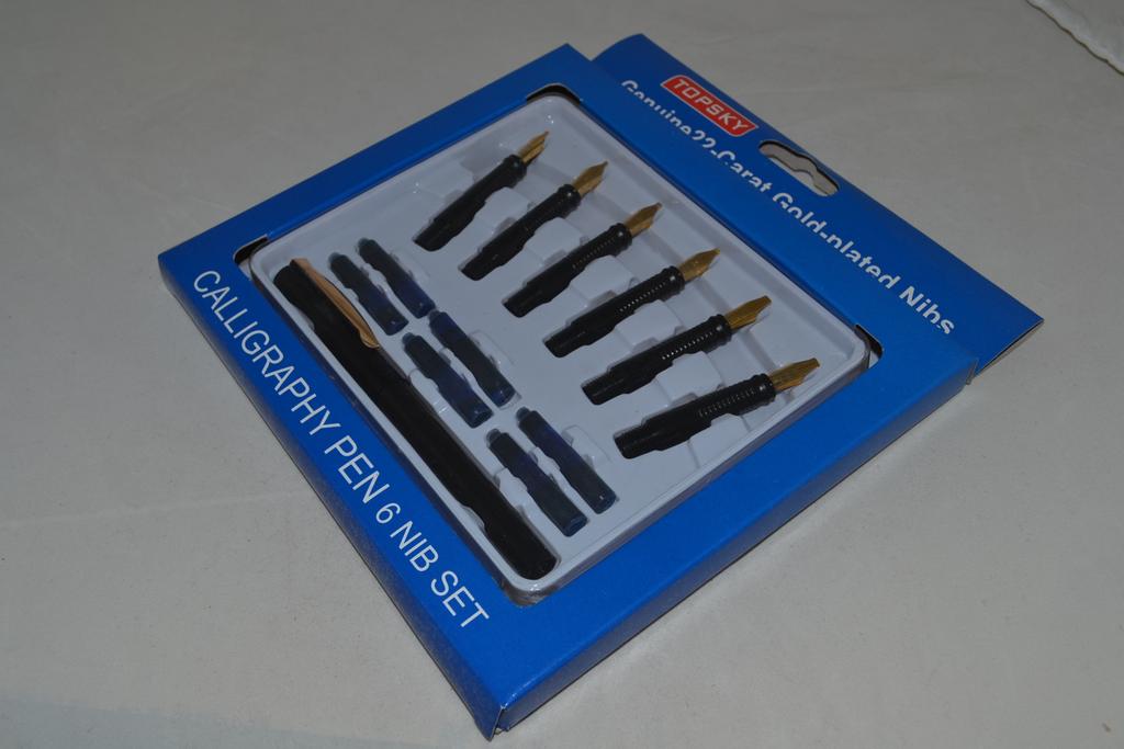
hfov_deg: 53.1
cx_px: 562
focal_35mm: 36
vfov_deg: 36.9
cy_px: 374
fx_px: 1124
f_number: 8
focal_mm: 24
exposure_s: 1/60
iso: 100
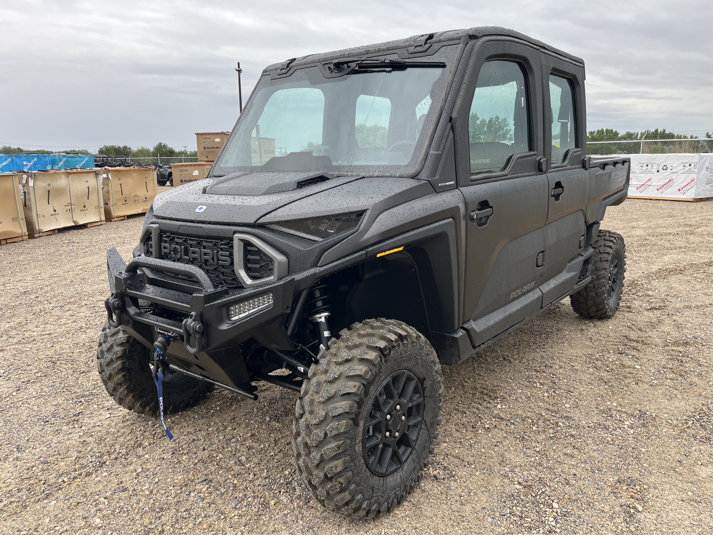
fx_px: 536
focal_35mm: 26
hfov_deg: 67.3
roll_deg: +0.7
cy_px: 268
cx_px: 356
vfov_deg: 53.1
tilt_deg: -11.7
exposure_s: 1/571
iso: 50
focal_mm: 5.1
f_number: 1.6
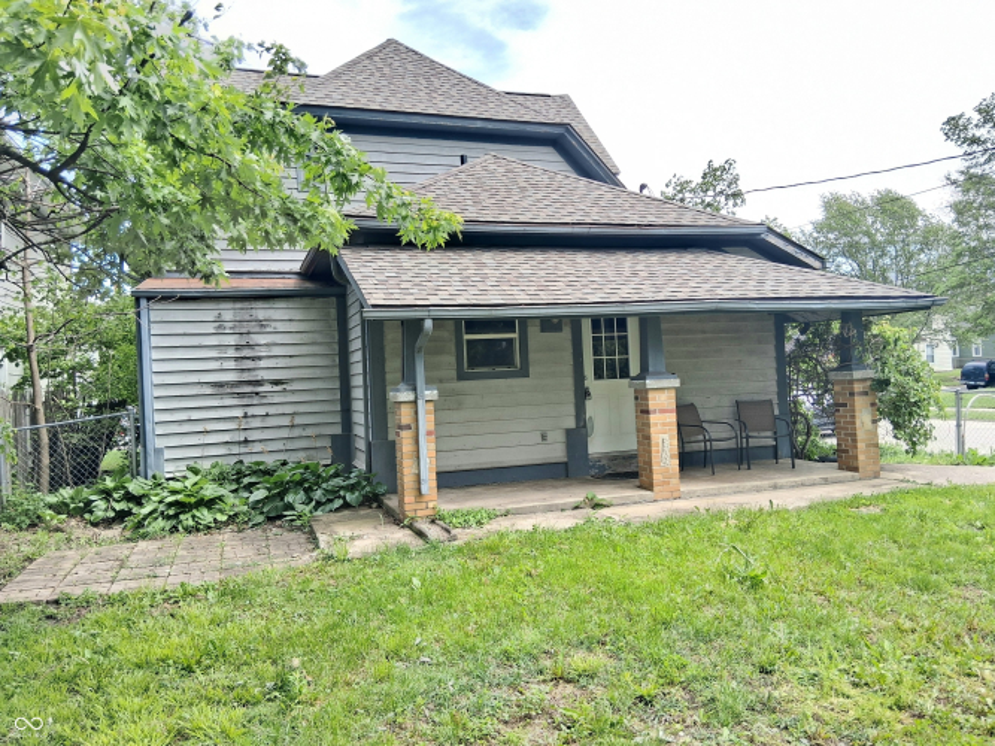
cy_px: 373
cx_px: 498
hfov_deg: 67.3
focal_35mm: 26
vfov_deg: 53.0
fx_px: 747
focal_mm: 3.98
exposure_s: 1/100
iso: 40
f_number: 1.8
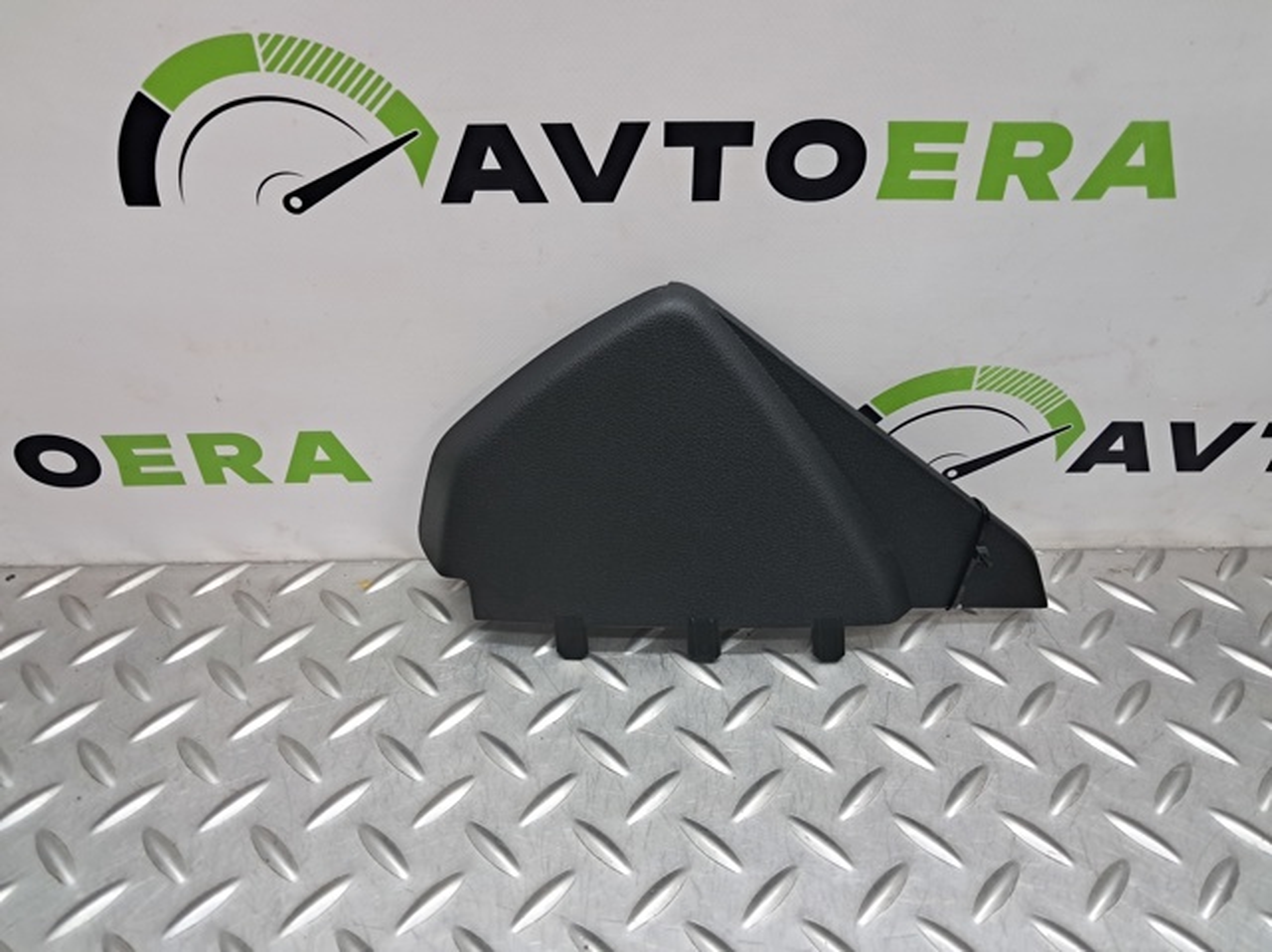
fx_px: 991
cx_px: 636
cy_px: 476
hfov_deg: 65.4
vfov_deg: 51.3
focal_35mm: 27
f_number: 1.8
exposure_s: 1/50
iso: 125
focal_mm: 4
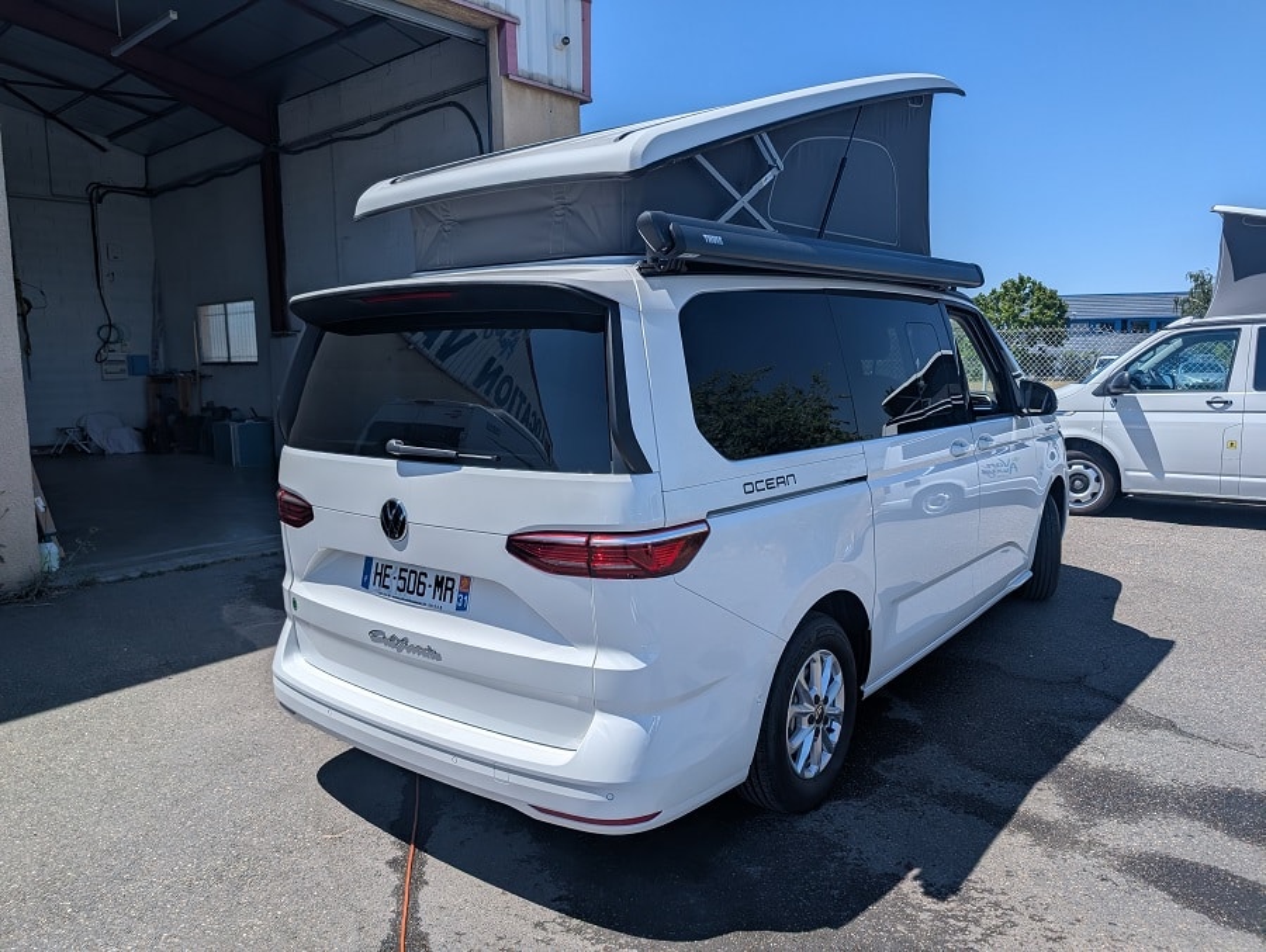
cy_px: 476
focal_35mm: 24
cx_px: 633
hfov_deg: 71.5
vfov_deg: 56.9
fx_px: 879
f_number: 1.68
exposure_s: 1/1805
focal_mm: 6.9
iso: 21
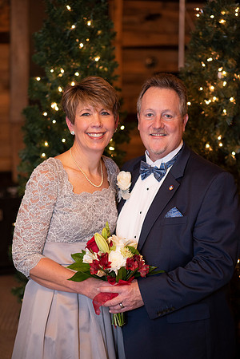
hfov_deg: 16.1
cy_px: 180
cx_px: 120
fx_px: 850
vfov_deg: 23.9
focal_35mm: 85
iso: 1000
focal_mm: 85
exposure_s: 1/200
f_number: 2.2
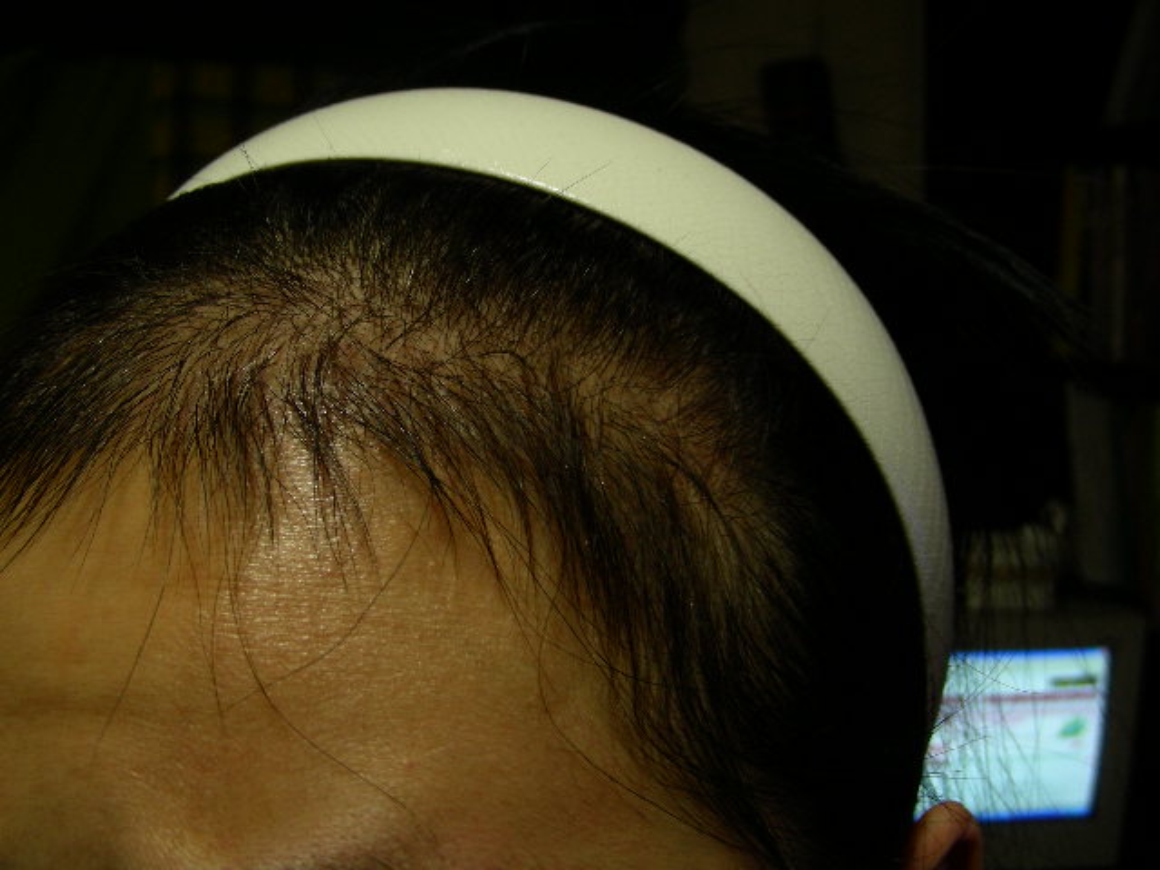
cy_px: 435
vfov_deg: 37.7
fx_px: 1273
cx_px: 580
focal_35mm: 38
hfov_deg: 49.0
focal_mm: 6.3
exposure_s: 1/11.2
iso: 50
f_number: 3.5
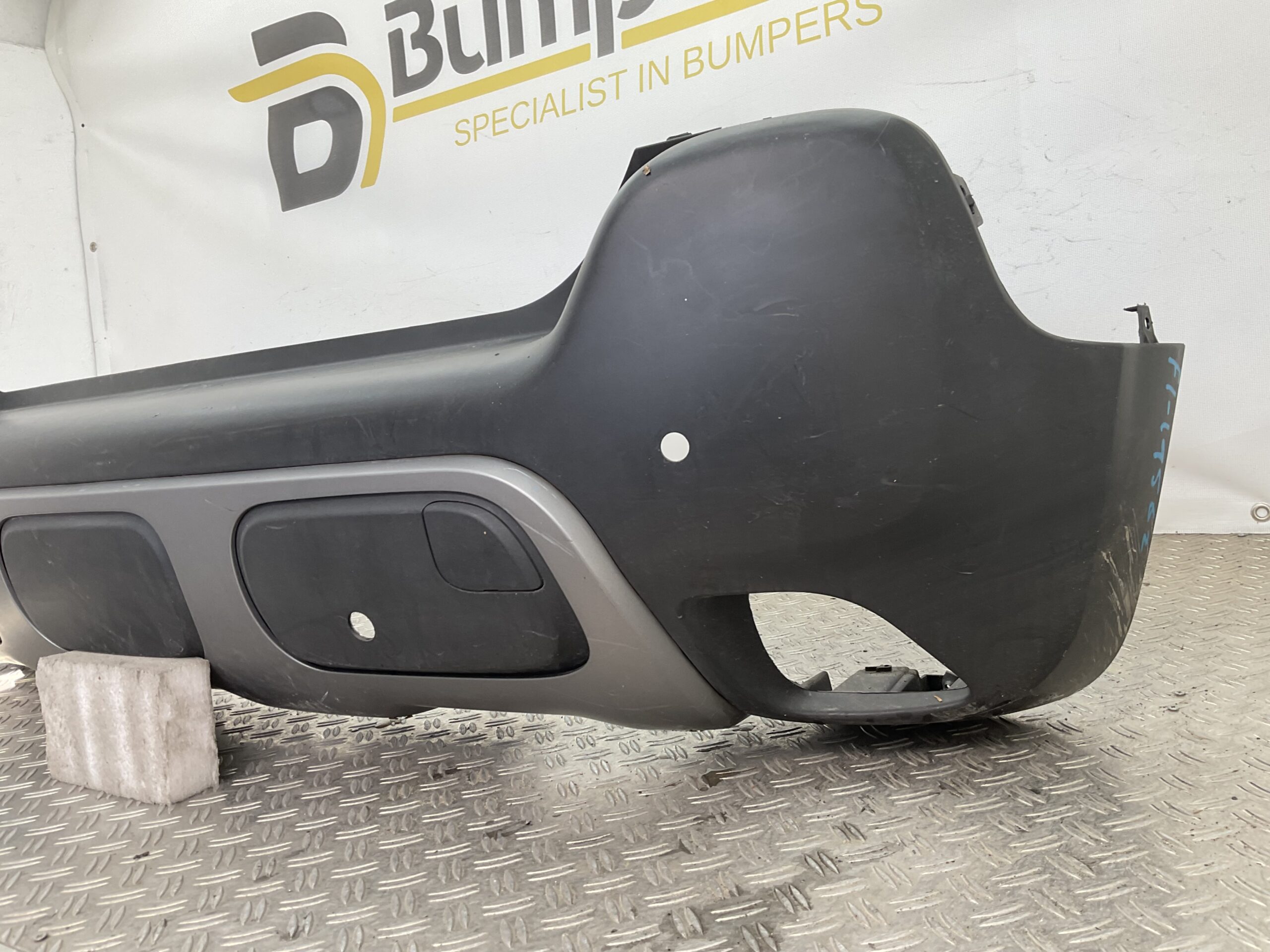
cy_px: 476
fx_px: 1064
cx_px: 635
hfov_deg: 61.7
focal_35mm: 29
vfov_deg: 48.2
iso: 16
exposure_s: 1/100
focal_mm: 3
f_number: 1.8
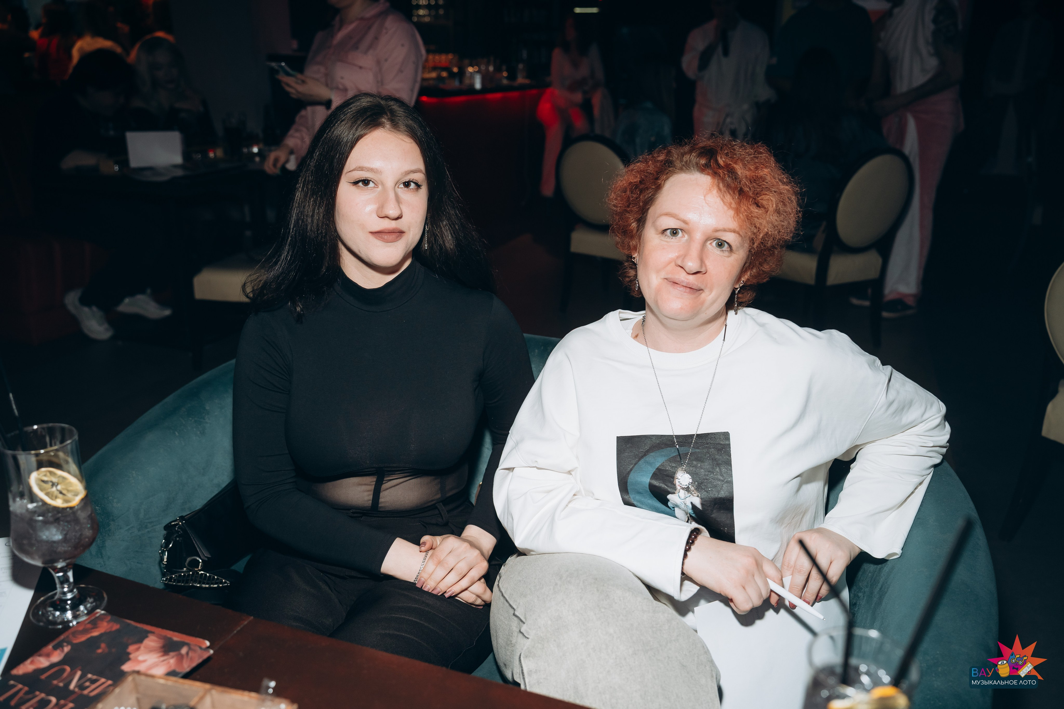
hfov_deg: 63.8
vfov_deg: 45.1
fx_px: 854
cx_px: 542
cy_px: 366
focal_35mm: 29
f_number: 3.5
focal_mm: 28
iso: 400
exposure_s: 1/160
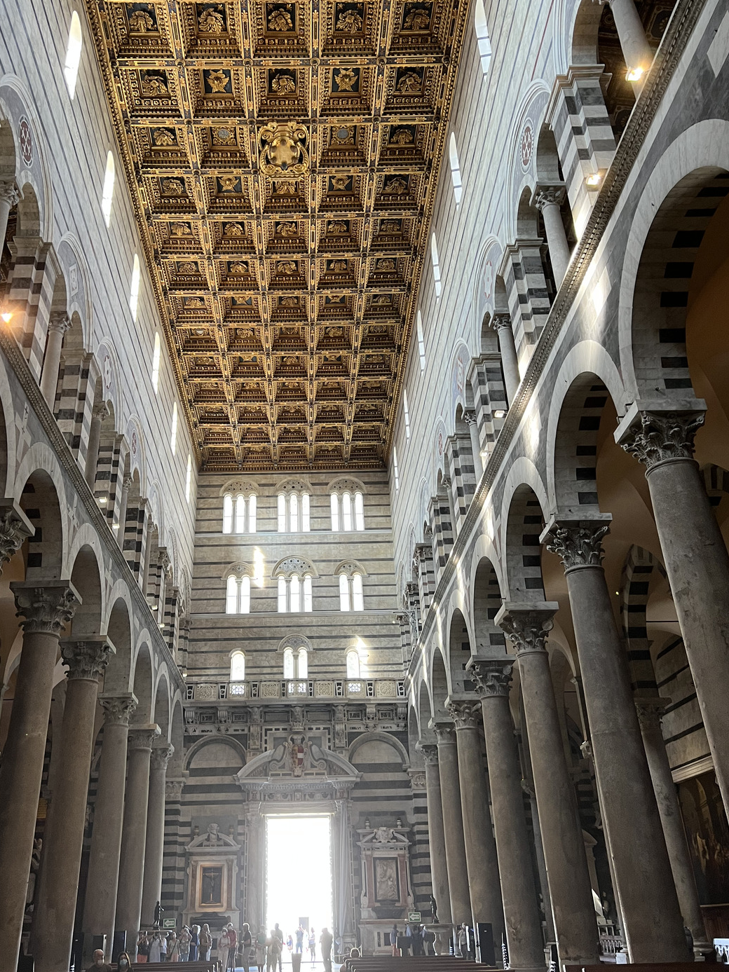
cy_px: 461
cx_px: 315
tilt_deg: +28.6
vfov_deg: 59.9
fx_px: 843
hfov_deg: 46.7
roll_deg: +1.2
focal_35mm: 30
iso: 125
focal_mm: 5.7
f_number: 1.5
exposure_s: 1/81
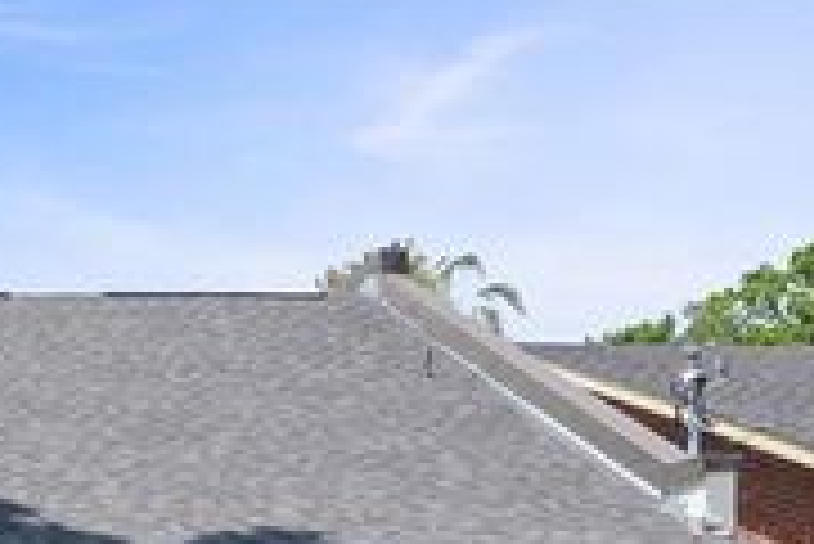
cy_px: 731
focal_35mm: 58
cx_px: -274
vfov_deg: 21.0
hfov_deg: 27.9
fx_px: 1312
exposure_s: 1/200
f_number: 11
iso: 400
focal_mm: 14
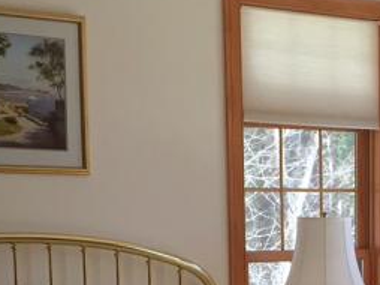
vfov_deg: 12.1
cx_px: 435
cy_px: 410
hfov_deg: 16.3
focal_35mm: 117
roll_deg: +0.2
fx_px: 1283
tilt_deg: -9.7
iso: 50
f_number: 2.2
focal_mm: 4.15
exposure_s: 1/120
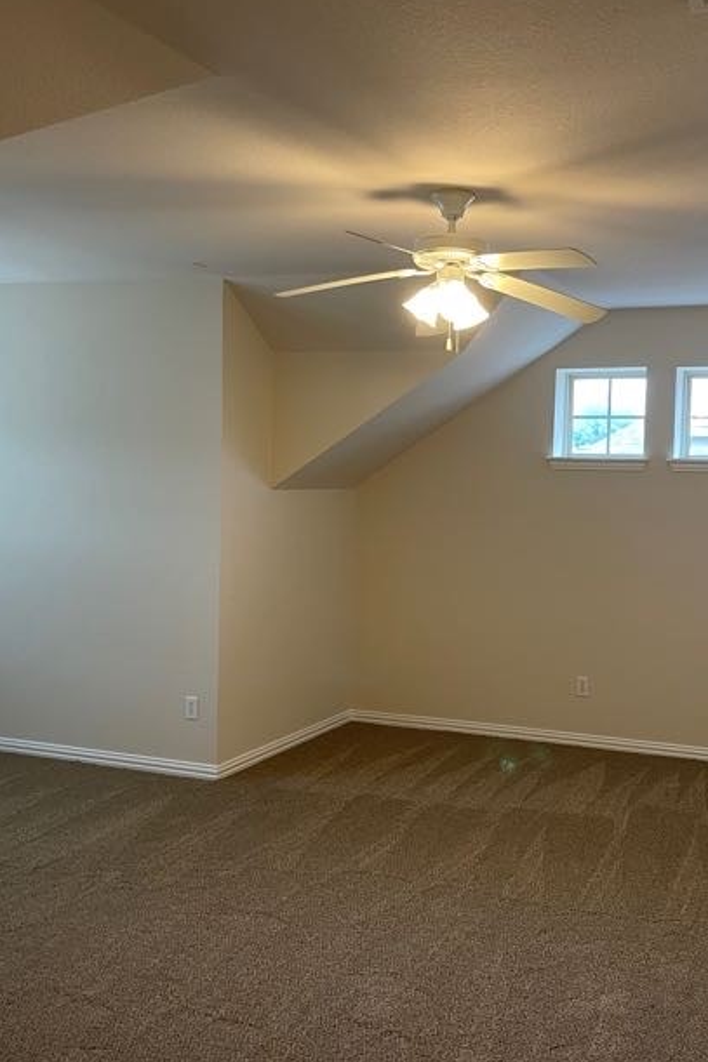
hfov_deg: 35.6
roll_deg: -0.5
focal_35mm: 37
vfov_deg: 51.9
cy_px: 524
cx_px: 475
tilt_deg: -3.2
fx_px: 1092
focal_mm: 4.2
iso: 125
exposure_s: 1/60
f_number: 1.6
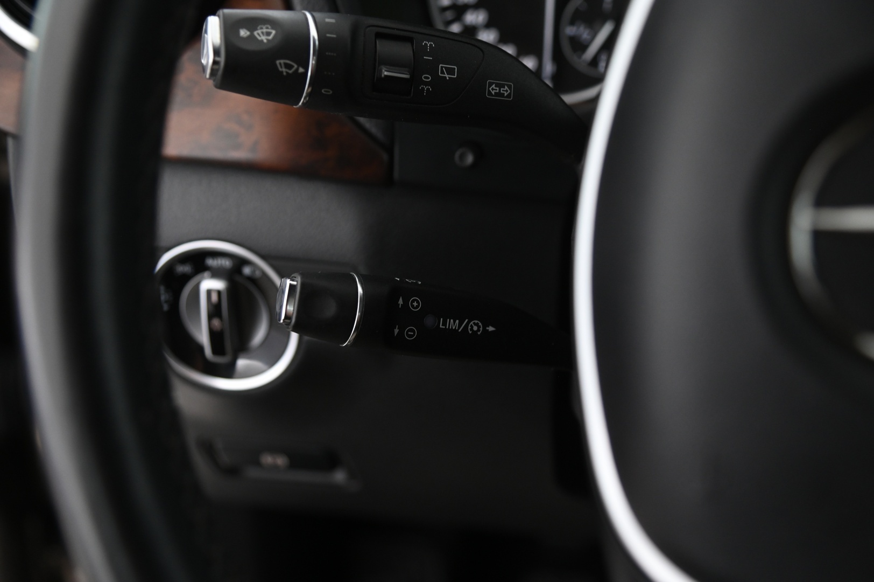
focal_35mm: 48
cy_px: 291
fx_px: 1164
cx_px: 437
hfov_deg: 41.1
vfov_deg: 28.0
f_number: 4
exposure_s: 1/13
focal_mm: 48
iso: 2000
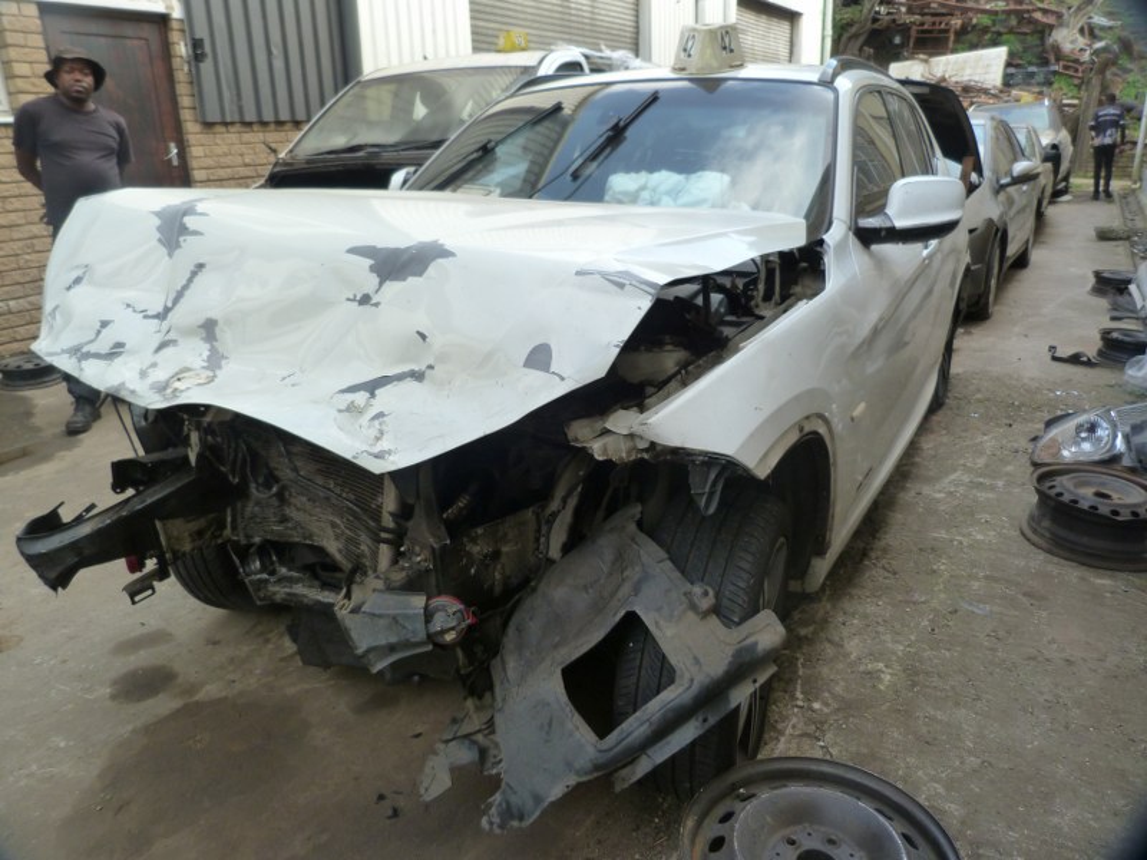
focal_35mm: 25
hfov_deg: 69.4
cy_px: 430
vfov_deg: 54.9
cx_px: 574
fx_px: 828
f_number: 2.8
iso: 125
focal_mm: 4.5
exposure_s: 1/125
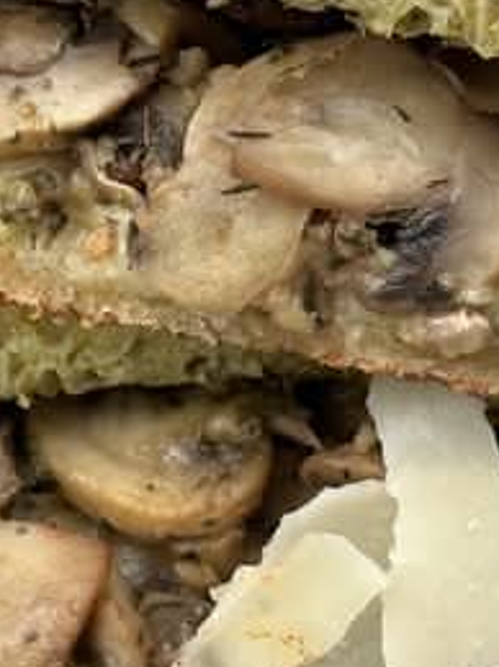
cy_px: 308
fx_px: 2616
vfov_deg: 14.5
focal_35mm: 136
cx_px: 250
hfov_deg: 10.9
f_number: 1.78
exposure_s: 1/704
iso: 64
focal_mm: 6.86
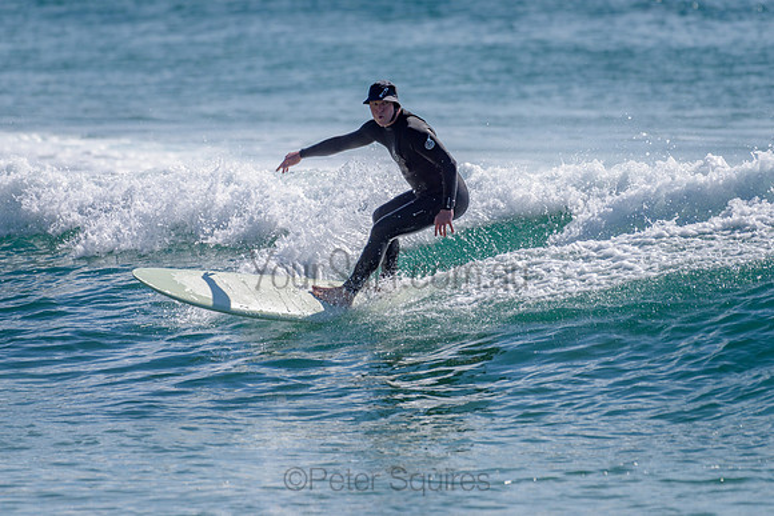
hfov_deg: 3.4
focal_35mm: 613
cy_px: 200
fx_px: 13185
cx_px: 362
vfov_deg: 2.2
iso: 110
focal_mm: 500
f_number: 5.6
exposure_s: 1/2000
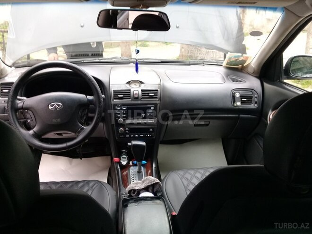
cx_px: 156
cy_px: 117
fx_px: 279
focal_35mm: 31
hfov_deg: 58.4
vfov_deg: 45.4
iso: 50
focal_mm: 3.3
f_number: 2.2
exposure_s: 1/33
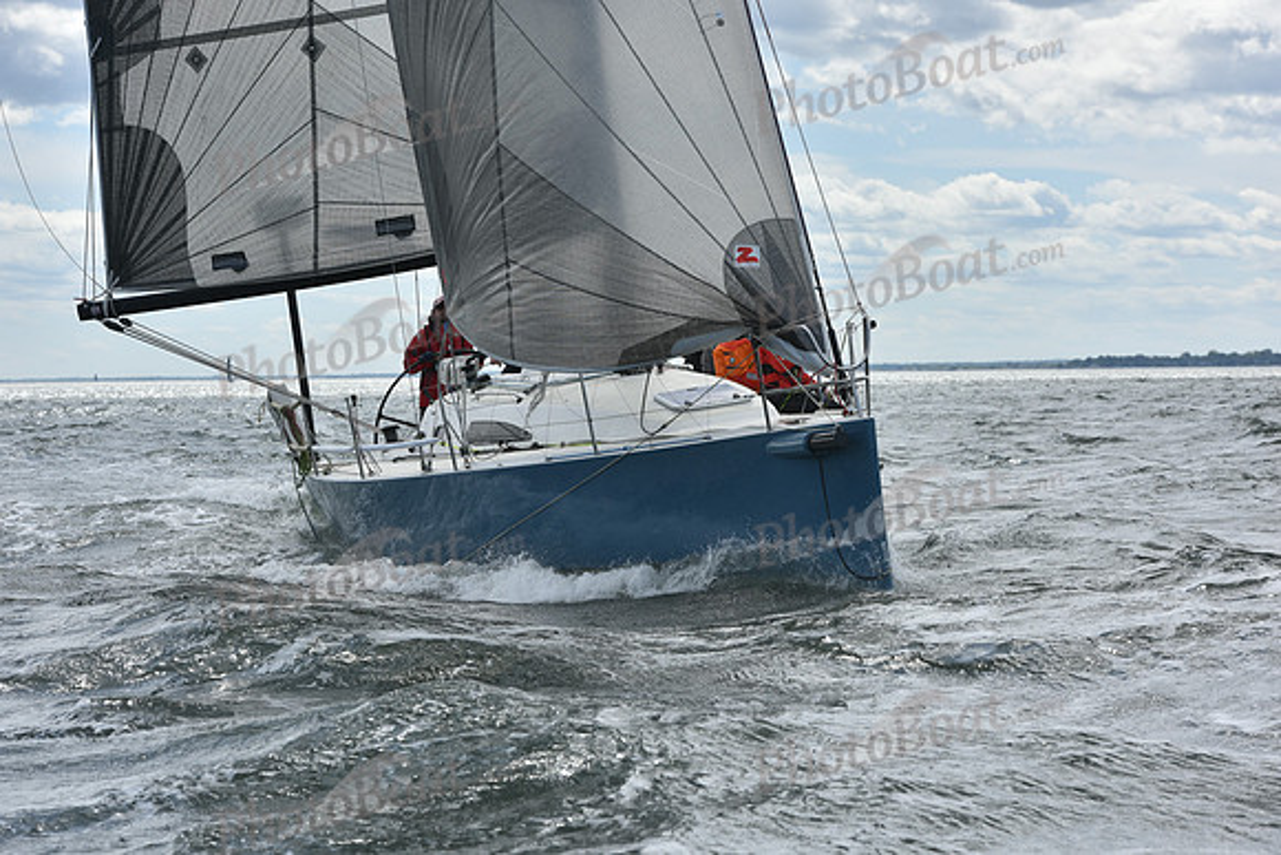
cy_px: 428
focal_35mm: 112
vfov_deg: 12.2
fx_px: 3986
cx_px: 640
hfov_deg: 18.3
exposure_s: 1/1000
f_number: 9
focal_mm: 112
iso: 320
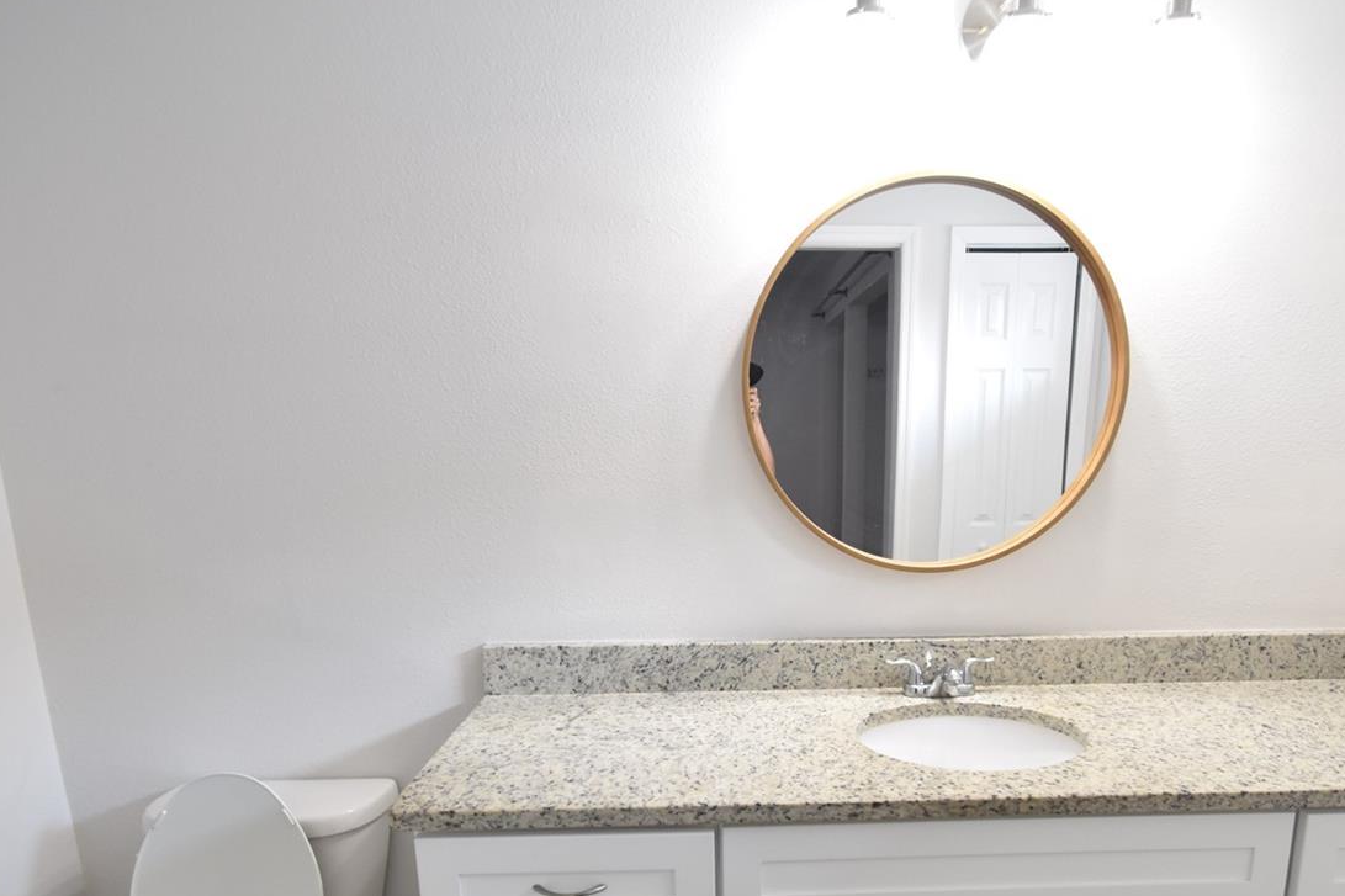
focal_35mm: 22
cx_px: 777
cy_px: 604
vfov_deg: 55.9
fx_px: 822
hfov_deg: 78.1
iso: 800
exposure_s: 1/60
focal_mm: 10
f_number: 3.5
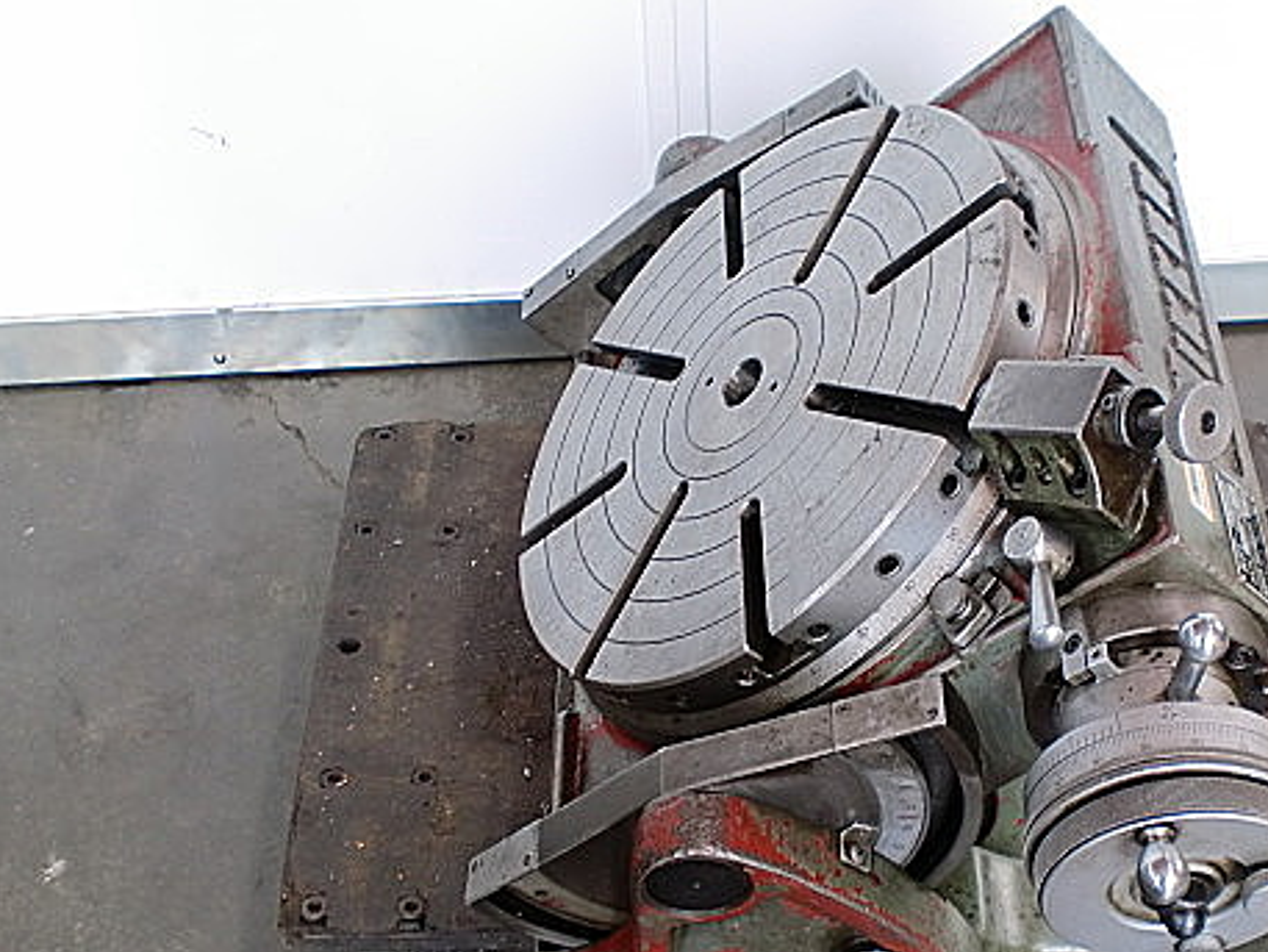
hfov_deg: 38.3
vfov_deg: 29.5
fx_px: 1795
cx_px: 877
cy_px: 619
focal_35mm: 49
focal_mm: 6.3
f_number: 3.1
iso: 100
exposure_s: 1/60
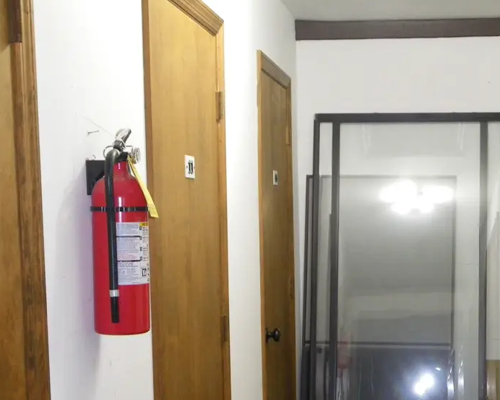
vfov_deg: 22.8
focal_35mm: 66
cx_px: 358
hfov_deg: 28.4
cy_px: 319
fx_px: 977
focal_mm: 6.9
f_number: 3
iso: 400
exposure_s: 1/80
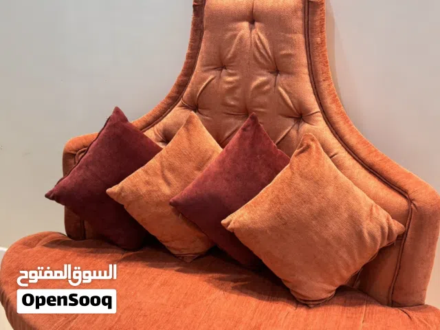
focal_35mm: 24
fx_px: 305
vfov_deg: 56.8
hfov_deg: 71.6
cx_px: 220
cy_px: 165
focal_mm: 6.76
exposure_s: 1/60
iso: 125
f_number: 1.78
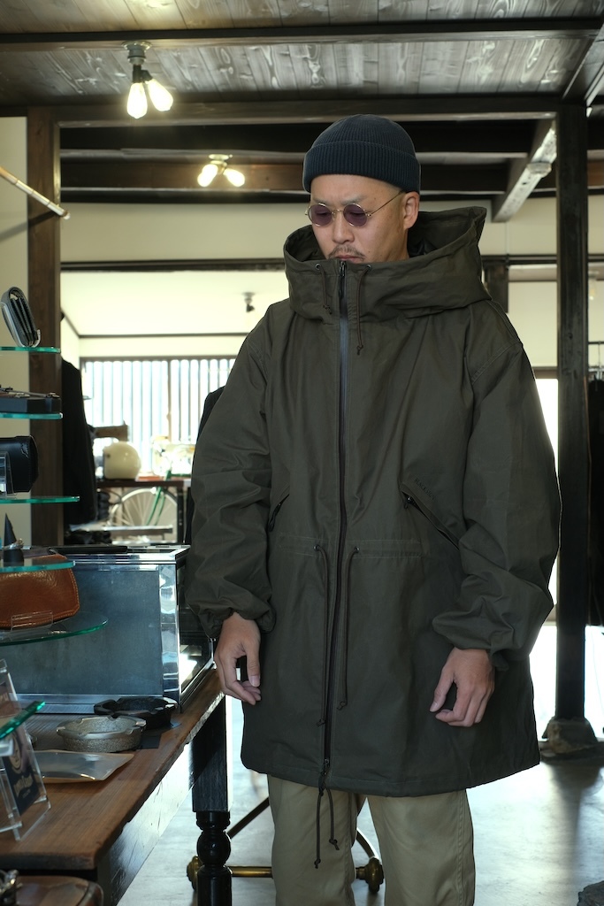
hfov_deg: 25.5
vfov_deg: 37.5
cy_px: 453
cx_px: 302
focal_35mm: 53
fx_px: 1333
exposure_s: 1/40
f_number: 5
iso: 400
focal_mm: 35
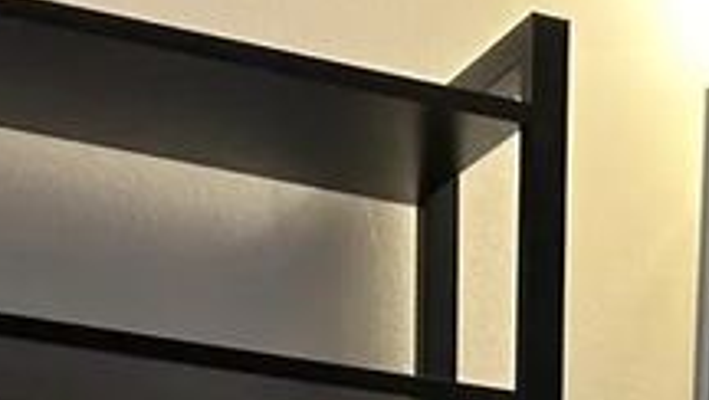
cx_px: 1155
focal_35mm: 134
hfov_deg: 14.6
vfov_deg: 7.9
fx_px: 2522
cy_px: 1190
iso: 100
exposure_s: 1/120
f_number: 1.5
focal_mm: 5.7
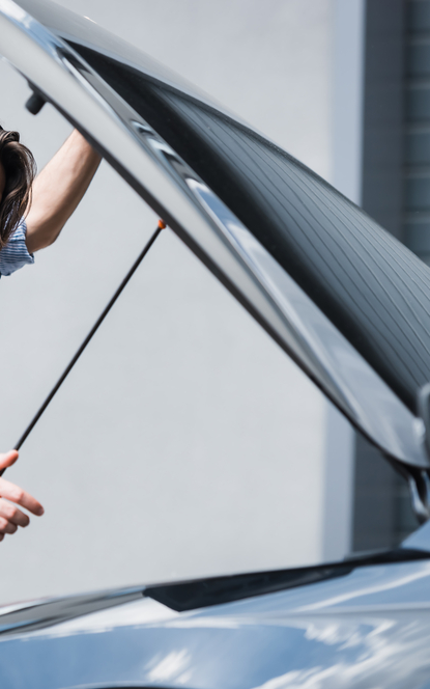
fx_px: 3881
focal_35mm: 207
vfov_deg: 10.1
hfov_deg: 6.3
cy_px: 344
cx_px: 25
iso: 125
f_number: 3.2
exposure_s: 1/800
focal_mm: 135
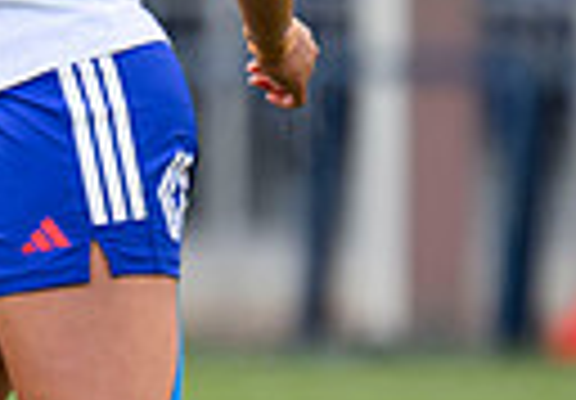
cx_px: -557
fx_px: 45106
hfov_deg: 0.7
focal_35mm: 2782
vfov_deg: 0.5
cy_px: 147
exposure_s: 1/1600
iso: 640
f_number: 4
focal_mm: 560
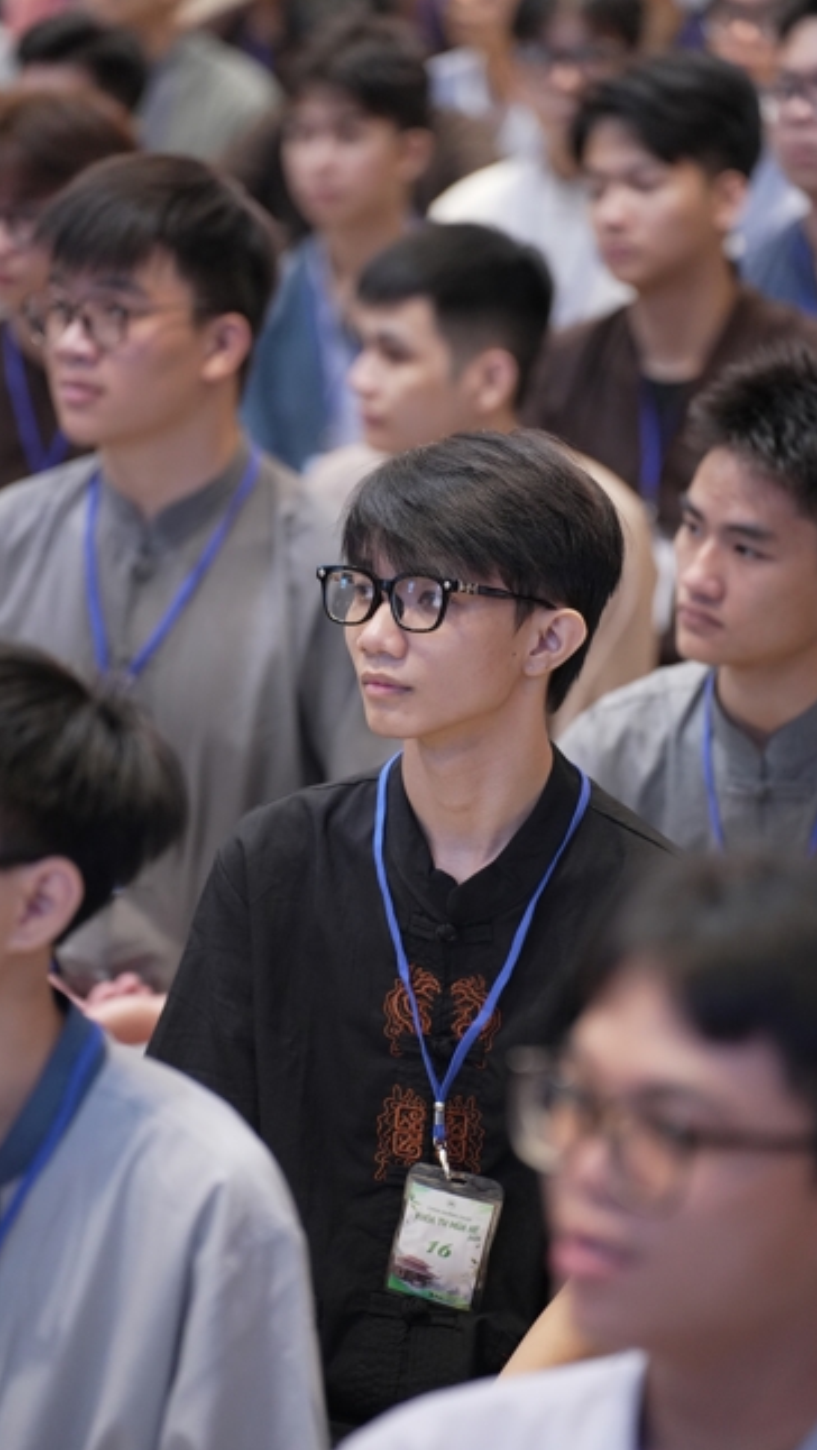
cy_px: 727
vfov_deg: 13.6
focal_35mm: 158
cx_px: 441
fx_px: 6077
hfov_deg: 7.7
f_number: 2.8
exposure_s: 1/160
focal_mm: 150
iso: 4000
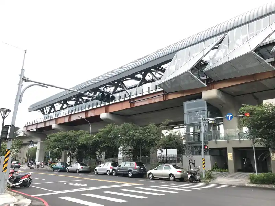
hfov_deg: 63.4
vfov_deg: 49.7
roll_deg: -0.6
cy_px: 103
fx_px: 222
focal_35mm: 28
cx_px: 138
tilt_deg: +14.6
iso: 20
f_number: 1.8
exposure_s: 1/186
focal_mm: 3.99
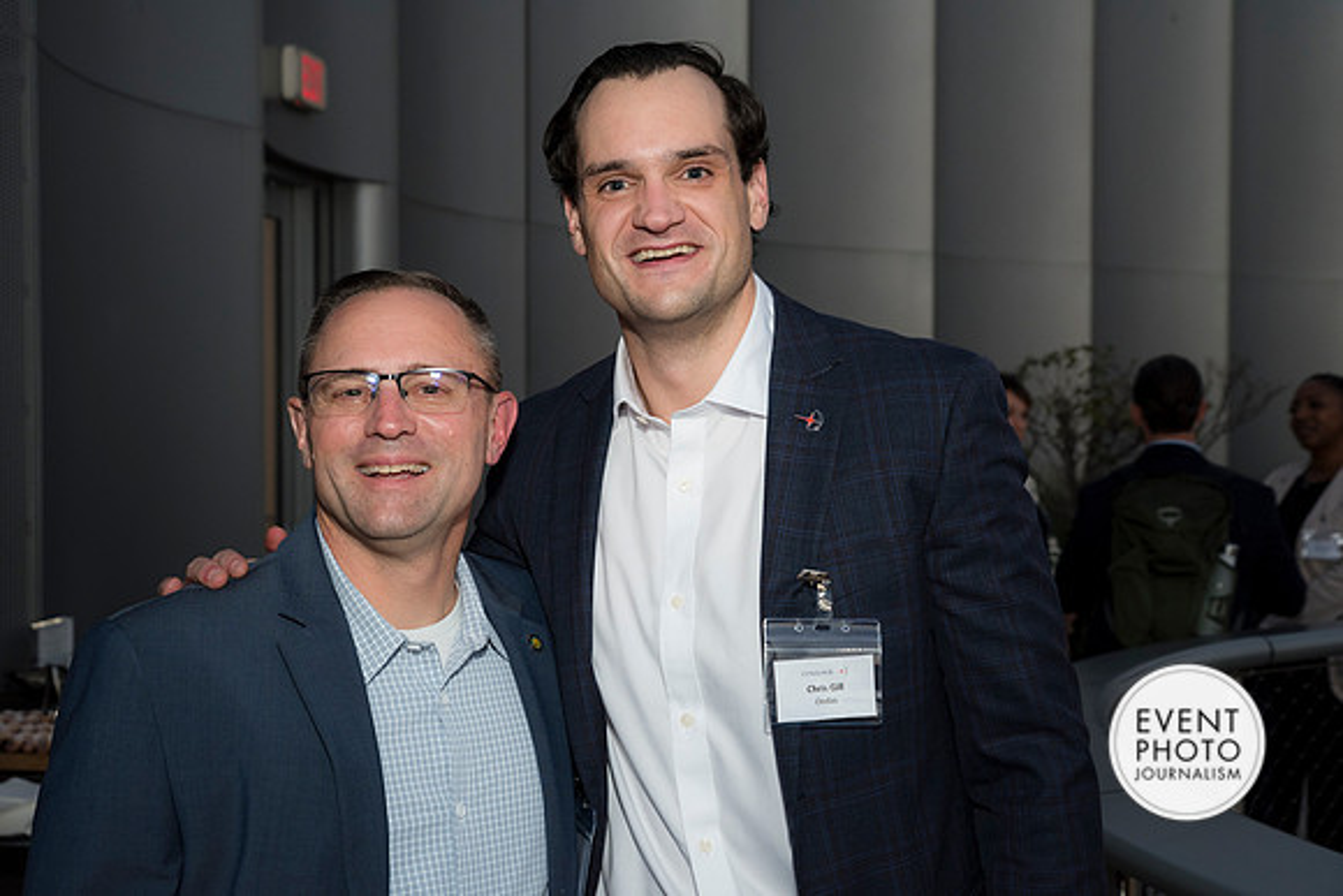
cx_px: 672
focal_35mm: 48
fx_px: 1791
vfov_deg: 28.1
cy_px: 448
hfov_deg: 41.1
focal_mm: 48
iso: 800
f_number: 5.6
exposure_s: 1/125
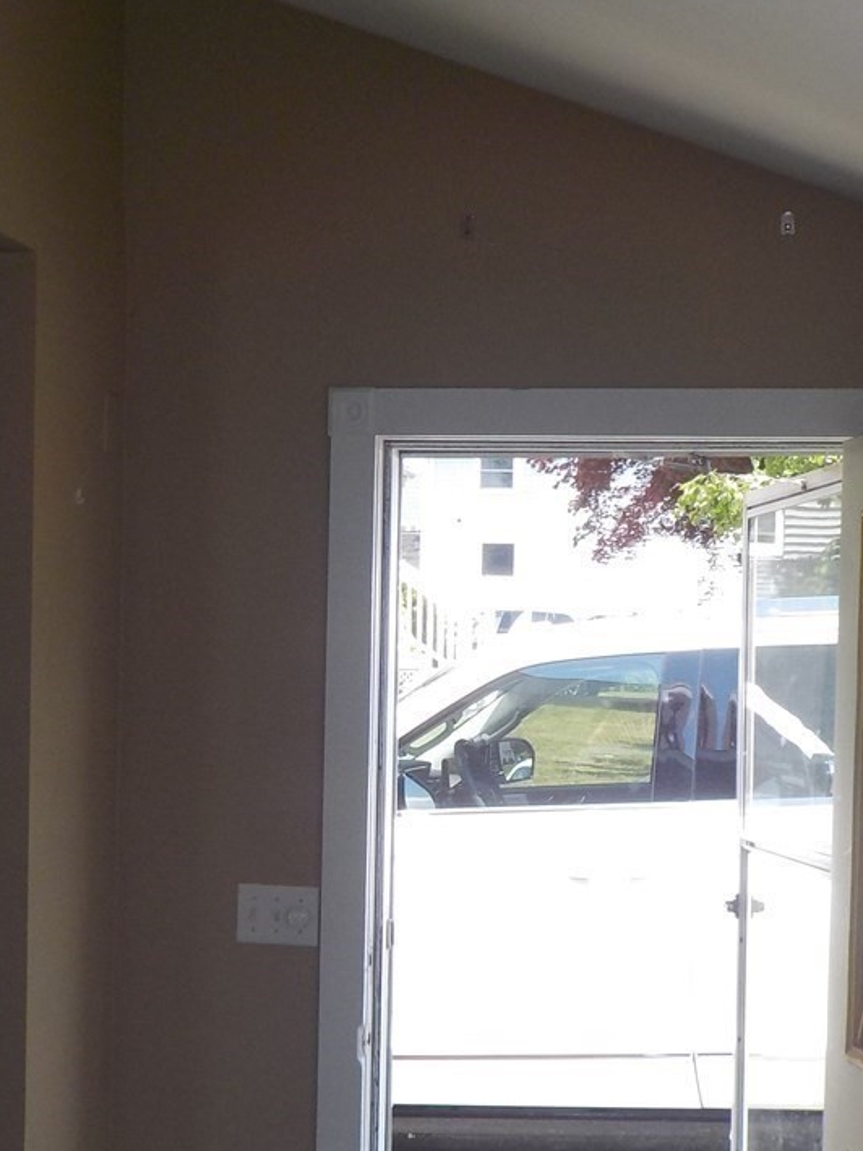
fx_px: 2160
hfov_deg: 22.6
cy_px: 737
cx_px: 477
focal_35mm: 65
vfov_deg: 29.7
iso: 125
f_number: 3.3
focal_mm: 4.1
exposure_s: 1/200
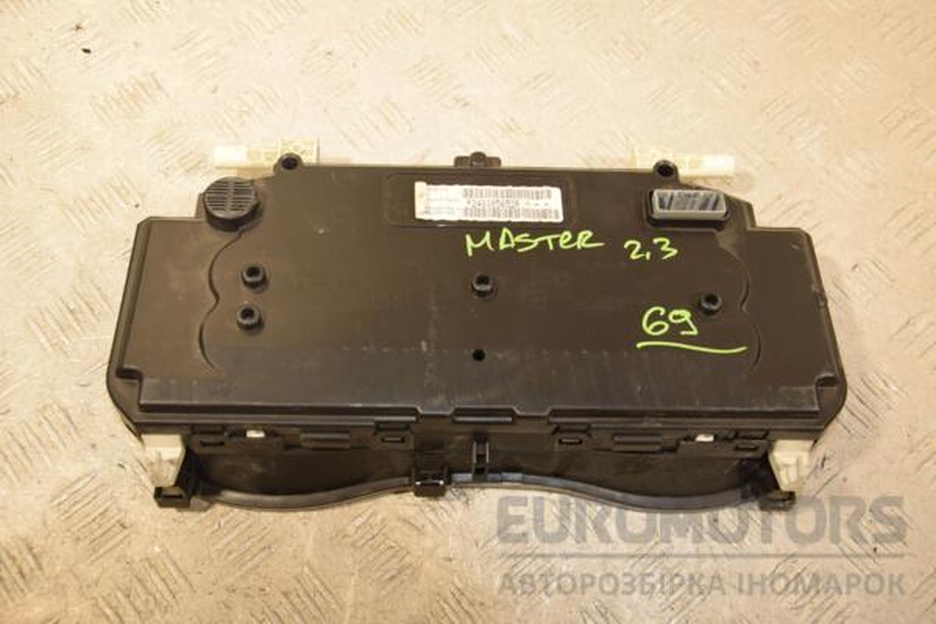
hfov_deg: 49.6
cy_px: 312
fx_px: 1014
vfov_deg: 34.2
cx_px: 468
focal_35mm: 39
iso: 800
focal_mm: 26
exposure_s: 1/200
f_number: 5
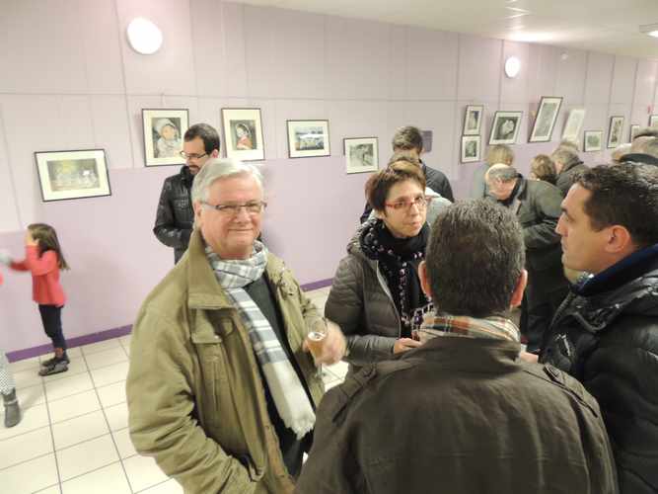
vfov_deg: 56.8
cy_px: 247
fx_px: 456
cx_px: 329
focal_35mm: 24
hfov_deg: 71.6
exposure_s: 1/8
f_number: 3
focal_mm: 4.3
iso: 400
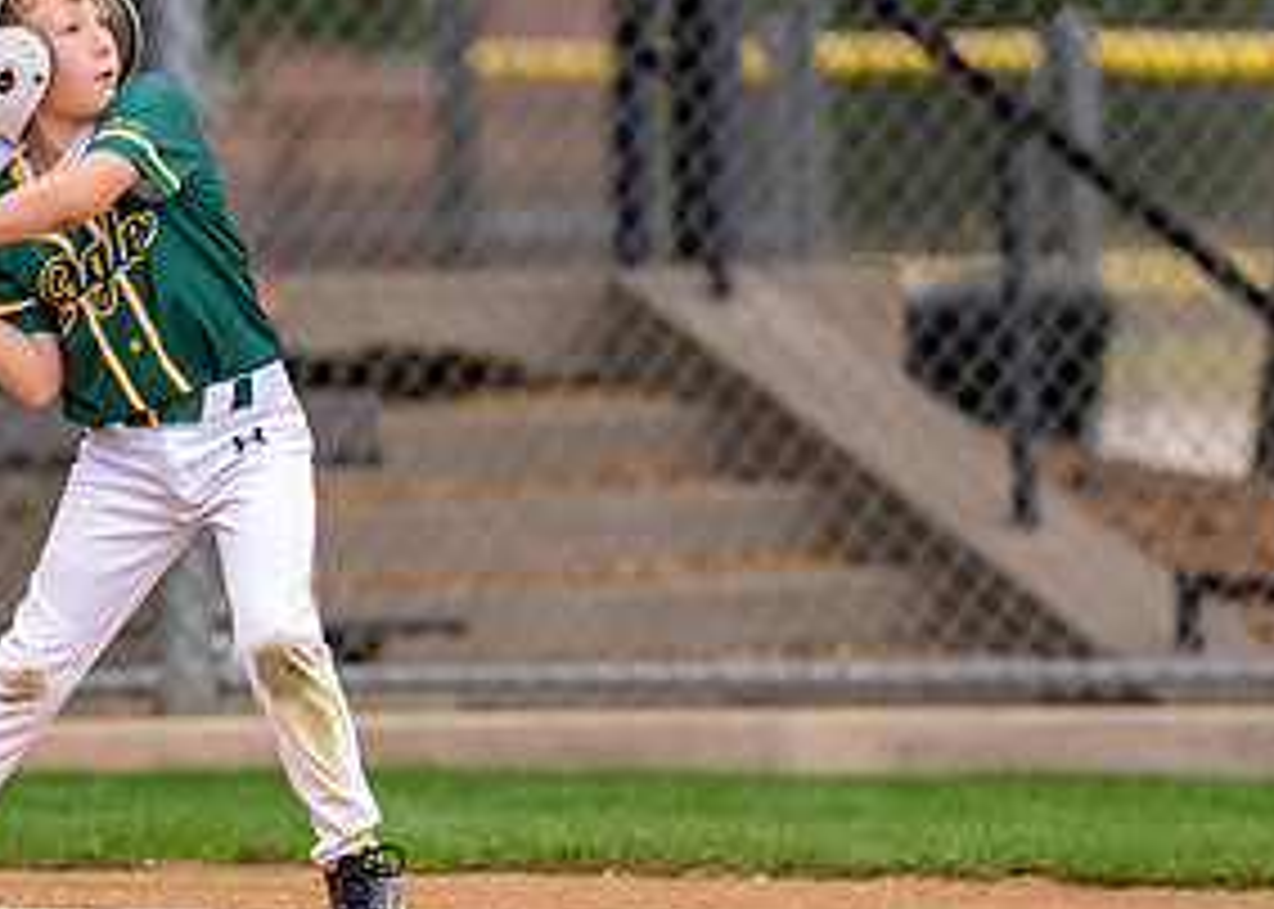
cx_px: 66
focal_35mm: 540
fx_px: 19534
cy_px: 322
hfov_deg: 3.7
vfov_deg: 2.7
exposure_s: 1/1600
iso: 250
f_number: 2.8
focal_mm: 200
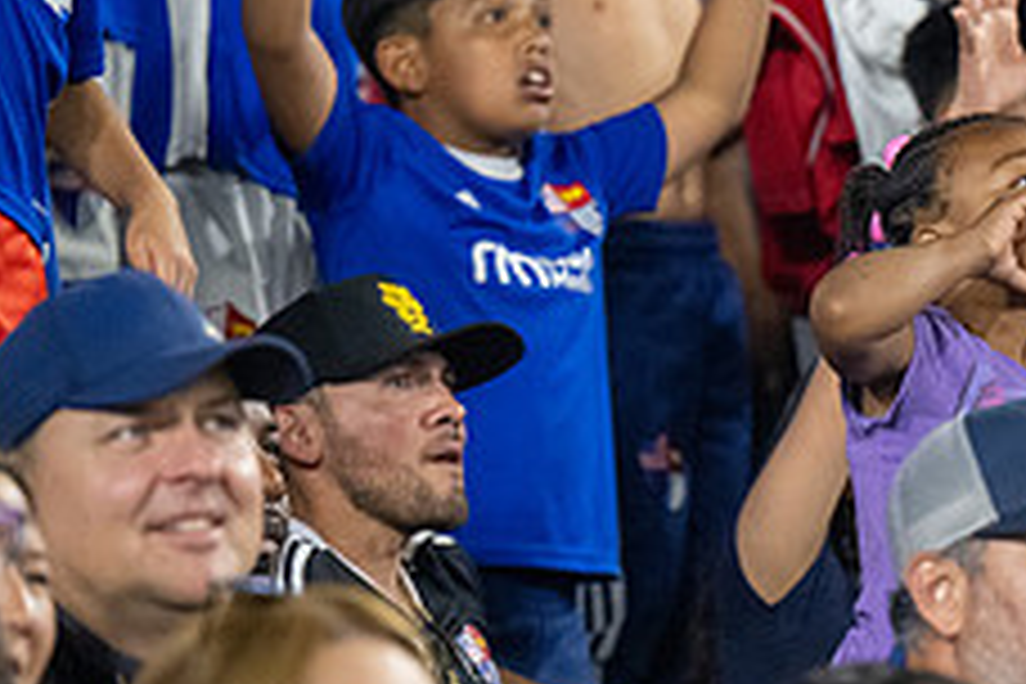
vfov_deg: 2.7
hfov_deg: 4.0
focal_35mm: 509
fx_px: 14505
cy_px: 430
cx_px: 1287
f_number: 4
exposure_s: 1/400
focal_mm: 200
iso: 6400
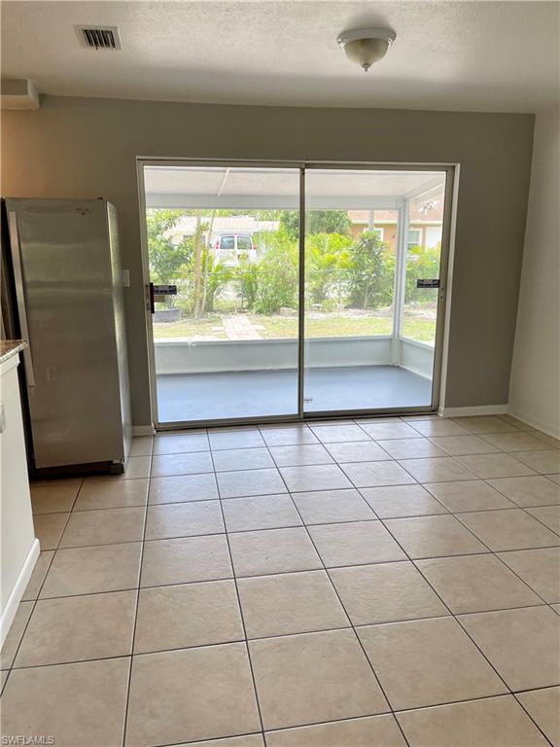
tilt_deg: -12.8
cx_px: 280
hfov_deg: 53.1
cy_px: 374
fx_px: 561
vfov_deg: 67.3
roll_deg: +0.8
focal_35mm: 26
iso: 40
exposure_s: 1/120
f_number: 1.6
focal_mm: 5.1
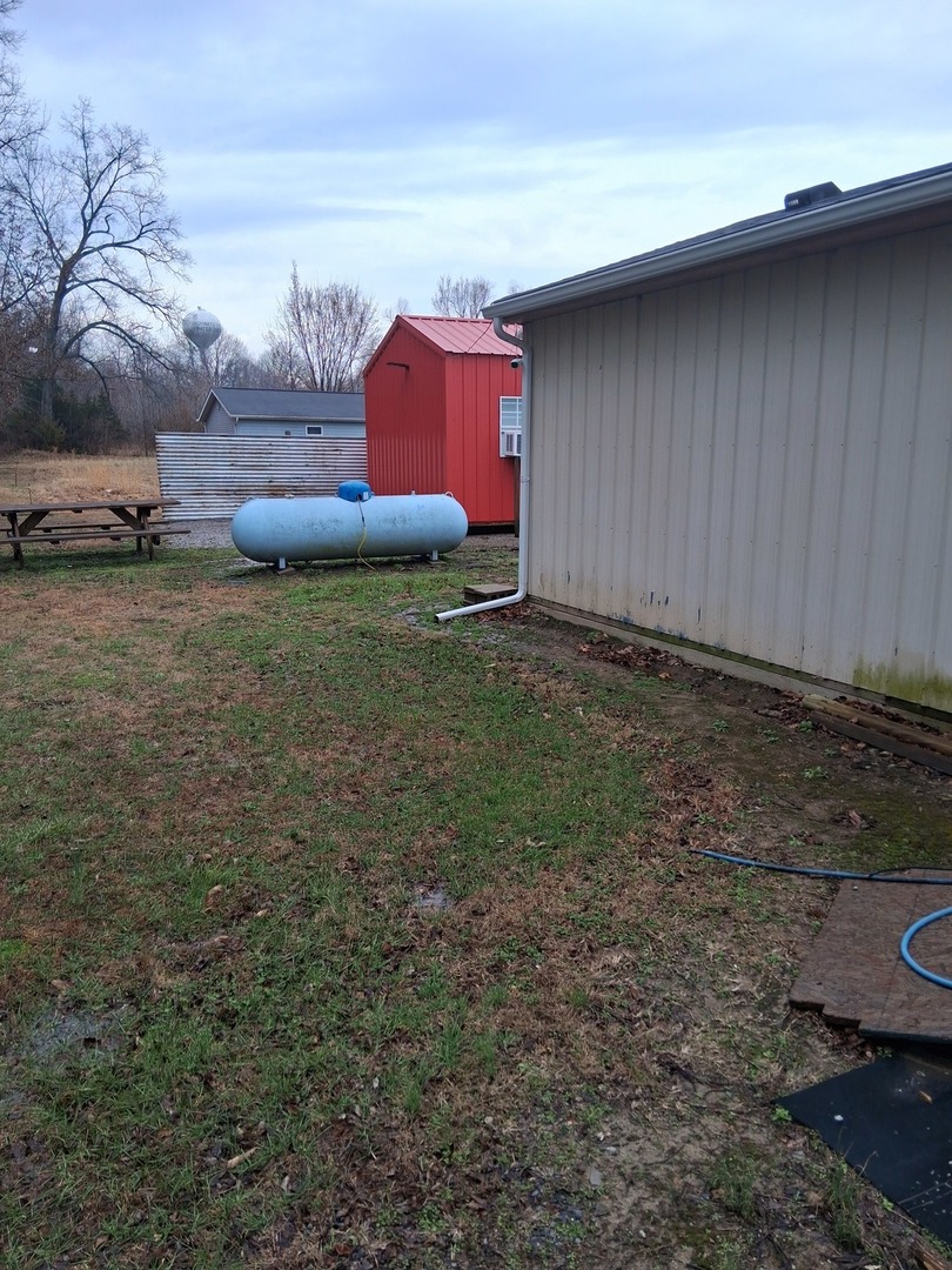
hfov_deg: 53.1
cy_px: 635
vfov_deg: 67.3
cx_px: 476
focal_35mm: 26
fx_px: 953
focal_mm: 3.98
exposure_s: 1/307
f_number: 1.8
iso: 25
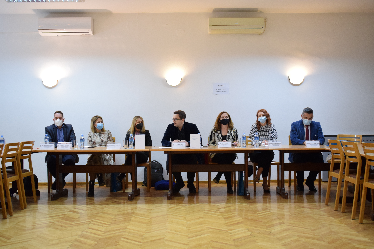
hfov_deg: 45.0
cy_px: 124
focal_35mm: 44
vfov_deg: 30.8
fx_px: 452
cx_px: 187
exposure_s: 1/50
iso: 1600
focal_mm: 29
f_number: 4.5
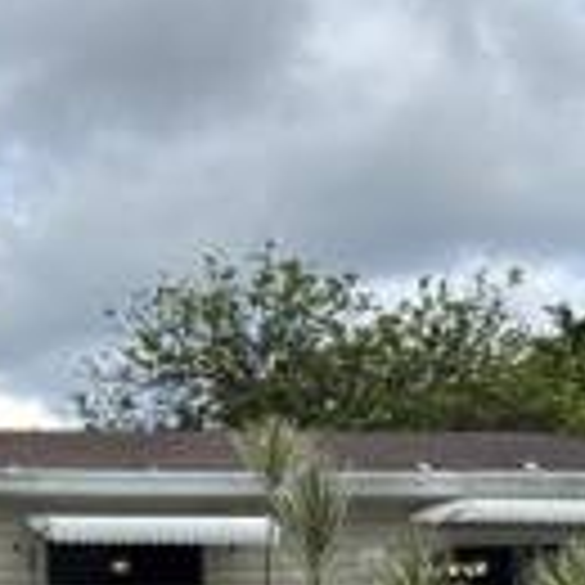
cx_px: -130
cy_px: 668
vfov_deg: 16.2
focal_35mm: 104
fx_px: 1988
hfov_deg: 16.0
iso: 80
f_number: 1.78
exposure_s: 1/3247
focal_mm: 6.76
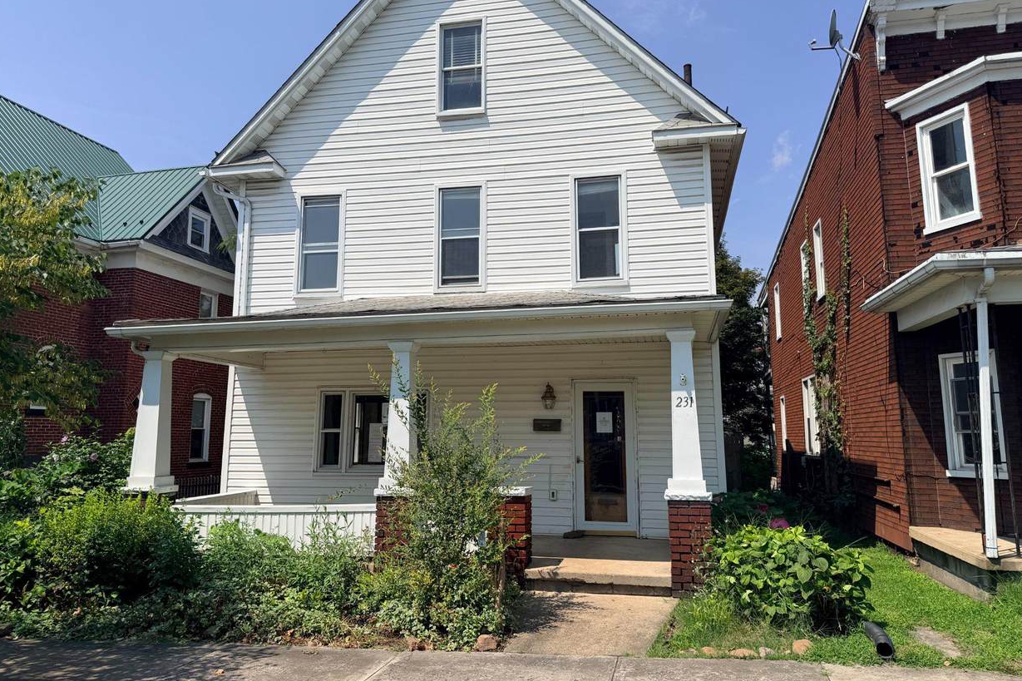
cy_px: 307
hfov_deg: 69.4
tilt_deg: +9.4
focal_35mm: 26
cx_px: 514
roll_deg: +0.0
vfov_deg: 49.5
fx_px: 738
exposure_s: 1/7353
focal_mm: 6.76
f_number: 1.78
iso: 80
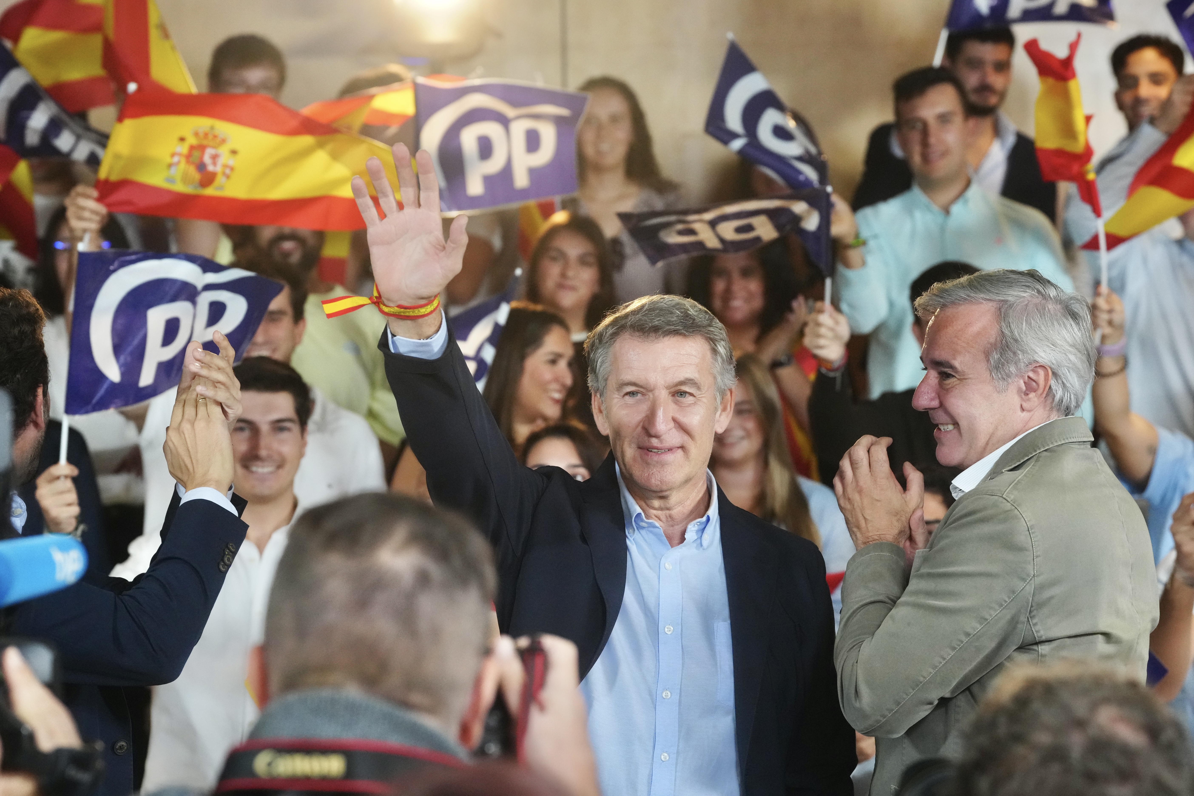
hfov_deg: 17.9
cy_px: 398
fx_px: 3781
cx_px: 597
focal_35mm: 114
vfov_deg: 12.0
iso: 5000
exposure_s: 1/1000
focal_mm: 114
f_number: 5
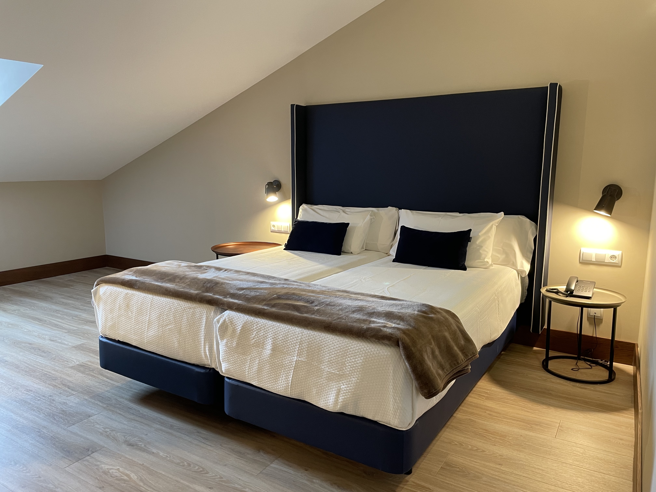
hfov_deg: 67.3
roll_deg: +0.2
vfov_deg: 53.1
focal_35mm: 26
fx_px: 493
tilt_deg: -8.7
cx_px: 328
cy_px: 246
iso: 125
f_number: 1.6
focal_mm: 4.2
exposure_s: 1/50
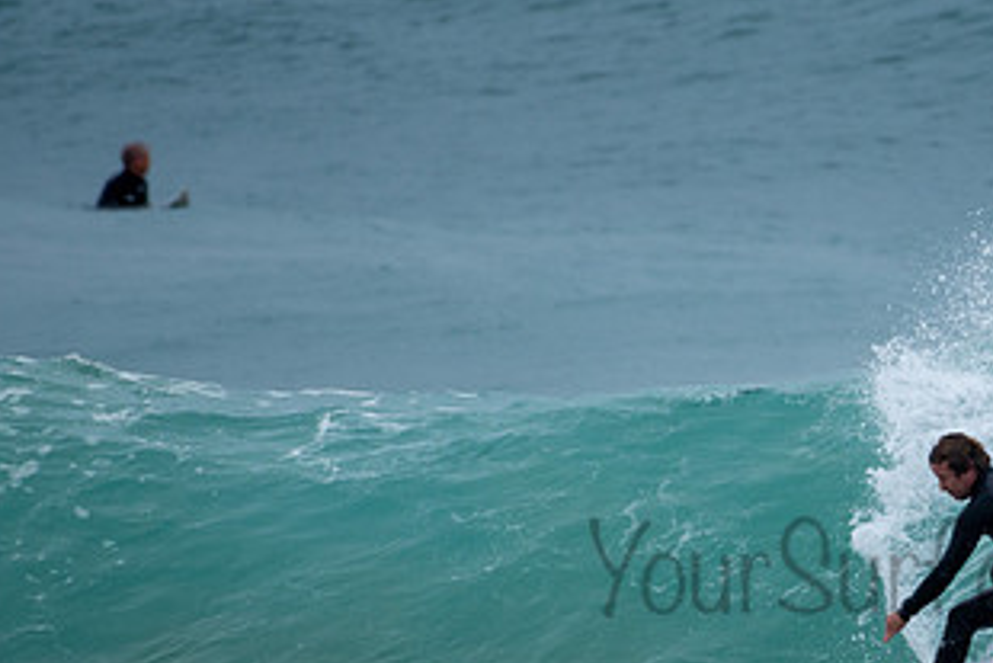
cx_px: 919
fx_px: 38743
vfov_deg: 1.0
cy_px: 540
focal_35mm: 1404
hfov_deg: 1.5
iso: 320
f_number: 5.6
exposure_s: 1/1250
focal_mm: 500
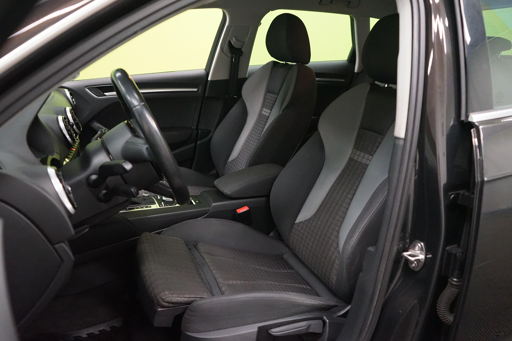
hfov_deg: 65.5
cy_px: 170
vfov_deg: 46.4
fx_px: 398
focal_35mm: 28
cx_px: 256
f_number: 3.5
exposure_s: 1/100
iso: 6400
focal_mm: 28
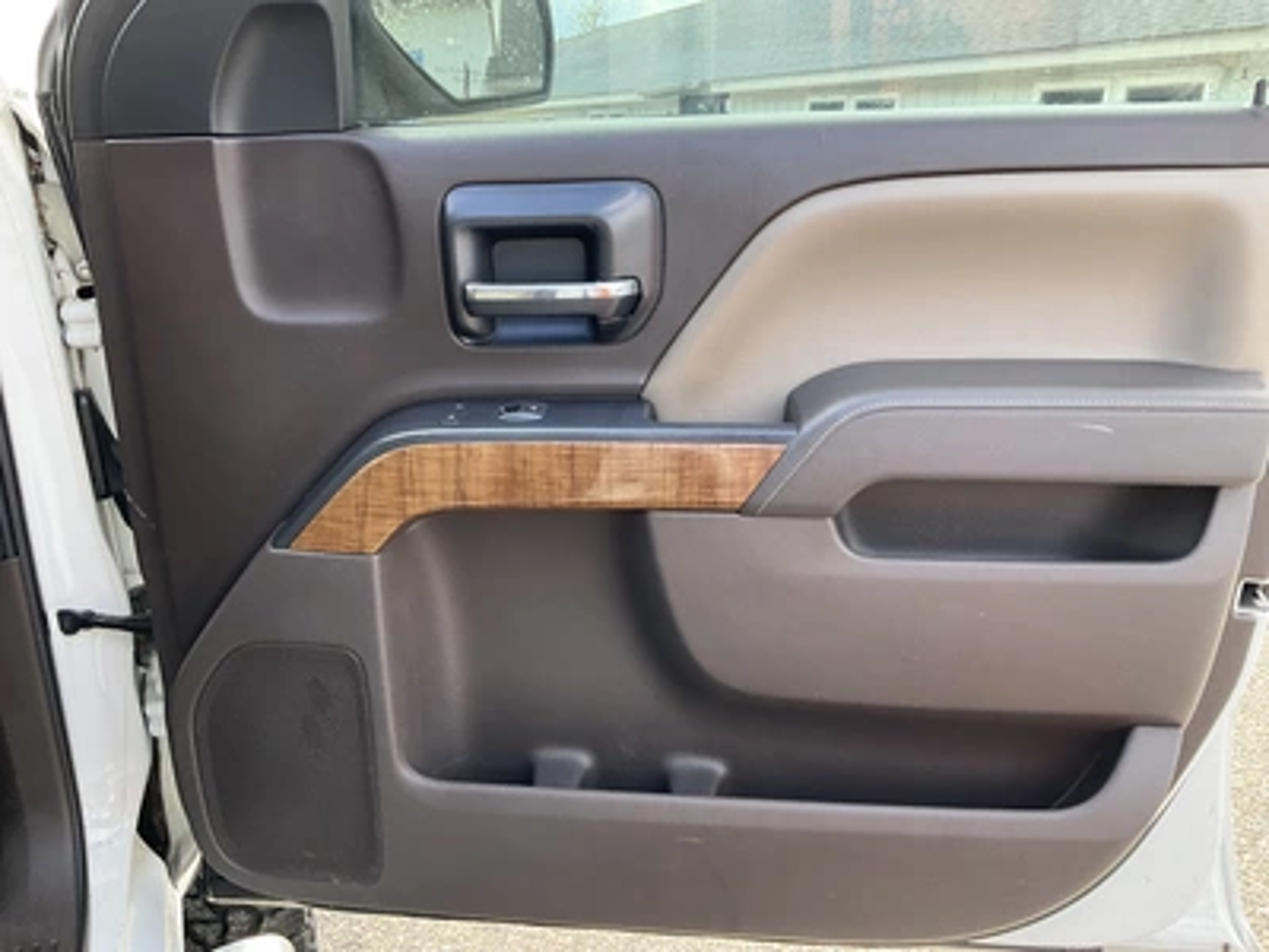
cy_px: 476
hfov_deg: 61.7
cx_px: 634
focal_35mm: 29
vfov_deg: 48.2
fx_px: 1063
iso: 32
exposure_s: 1/151
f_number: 1.8
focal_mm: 3
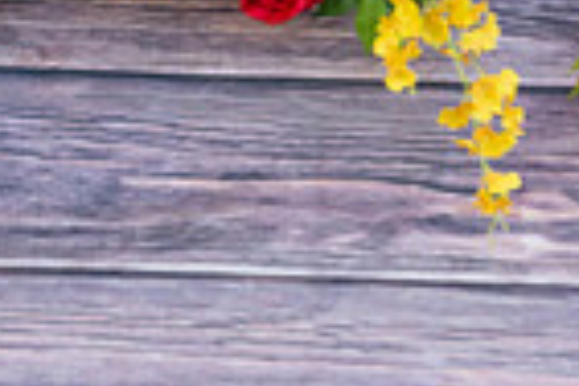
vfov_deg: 5.7
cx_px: 246
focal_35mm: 238
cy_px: 671
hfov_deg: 8.6
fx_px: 3828
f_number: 5
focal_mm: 58
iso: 400
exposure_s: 1/200
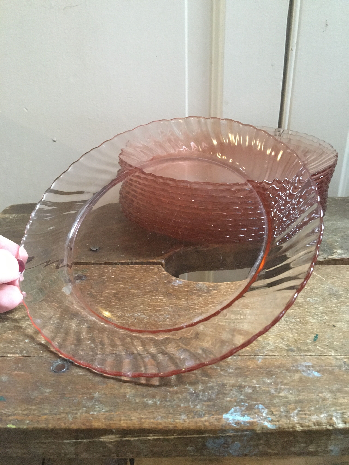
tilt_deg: -23.7
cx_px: 174
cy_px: 232
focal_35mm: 29
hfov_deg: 48.2
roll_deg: +1.8
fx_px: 390
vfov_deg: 61.7
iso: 250
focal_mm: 4.15
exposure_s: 1/17
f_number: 2.2
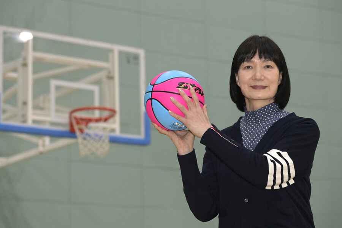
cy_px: 114
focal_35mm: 105
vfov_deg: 13.0
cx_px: 171
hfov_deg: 19.5
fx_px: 997
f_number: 5
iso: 1250
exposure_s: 1/250
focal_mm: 105
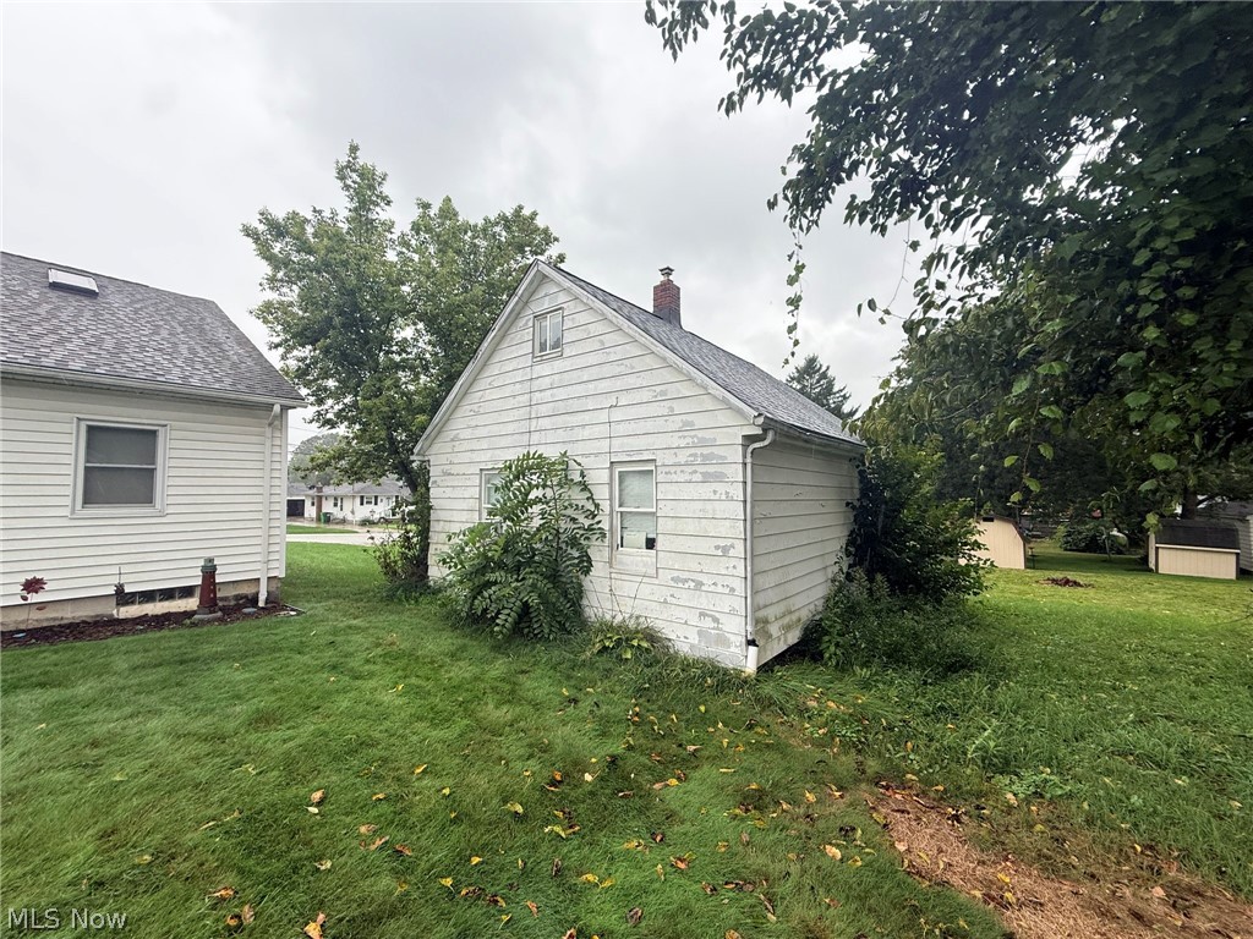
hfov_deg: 102.1
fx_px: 507
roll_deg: -0.6
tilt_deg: +3.1
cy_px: 470
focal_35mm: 14
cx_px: 626
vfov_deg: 85.7
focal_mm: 2.22
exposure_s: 1/306
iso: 50
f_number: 2.2
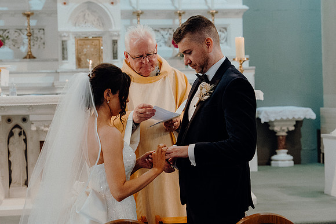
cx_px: 168
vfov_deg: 16.1
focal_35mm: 85
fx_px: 793
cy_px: 112
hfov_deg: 23.9
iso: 3200
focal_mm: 57
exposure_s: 1/160
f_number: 3.5
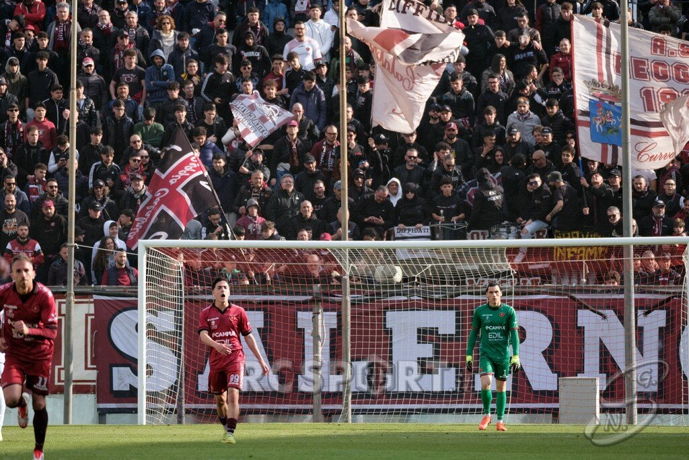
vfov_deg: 3.3
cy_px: 230
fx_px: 8058
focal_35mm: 421
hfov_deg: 4.9
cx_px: 344
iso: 500
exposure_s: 1/1250
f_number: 5.2
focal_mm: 280.4
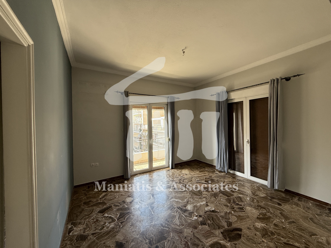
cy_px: 124
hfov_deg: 102.1
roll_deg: +0.7
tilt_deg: -1.2
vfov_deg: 85.7
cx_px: 166
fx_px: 134
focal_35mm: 14
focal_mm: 2.22
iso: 100
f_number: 2.2
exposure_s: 1/99
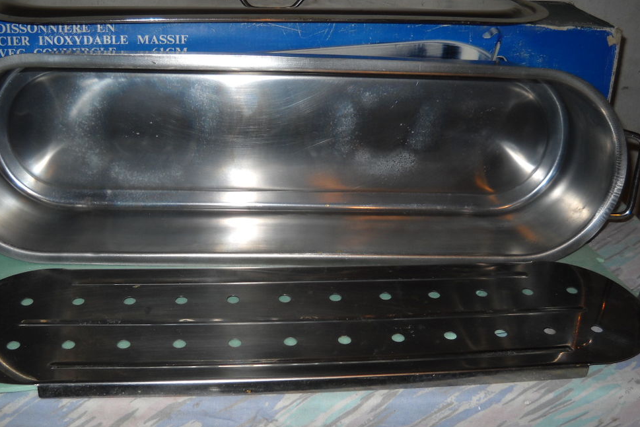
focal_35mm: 44
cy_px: 228
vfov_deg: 30.5
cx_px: 317
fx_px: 782
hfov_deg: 44.5
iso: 64
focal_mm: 6.72
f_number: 3.1
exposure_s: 1/30
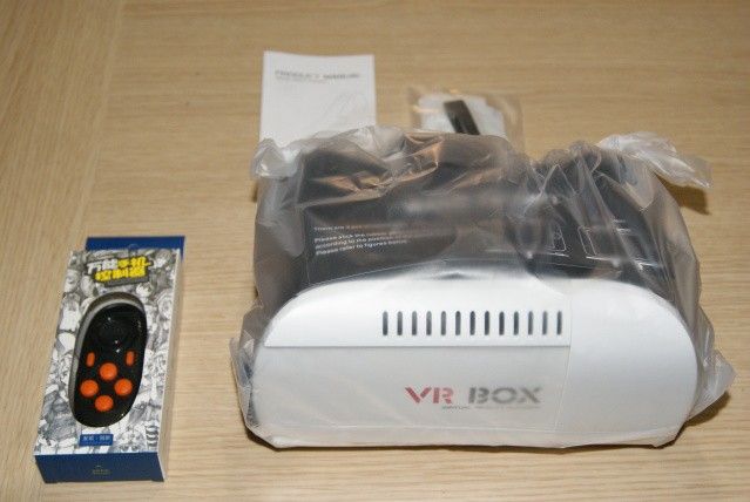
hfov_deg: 37.8
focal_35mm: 52
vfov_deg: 25.8
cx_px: 375
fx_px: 1095
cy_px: 251
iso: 400
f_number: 5.6
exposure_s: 1/60
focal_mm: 35
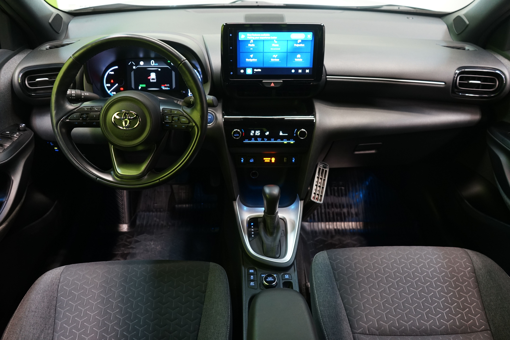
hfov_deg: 65.5
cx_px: 255
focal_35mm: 28
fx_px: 397
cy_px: 170
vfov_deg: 46.4
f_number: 3.5
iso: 1000
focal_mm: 28
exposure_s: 1/30
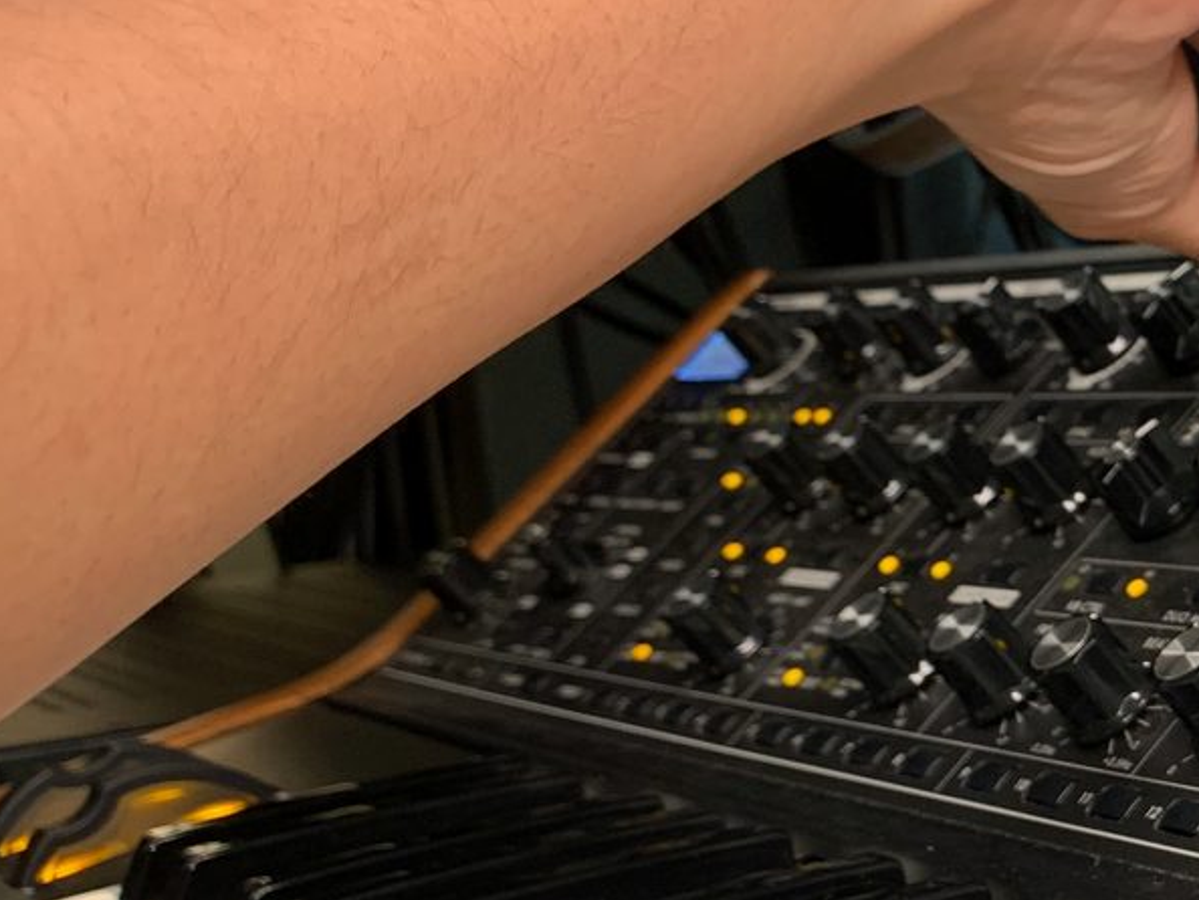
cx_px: 1344
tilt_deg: -9.5
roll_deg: +4.8
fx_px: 2426
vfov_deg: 20.9
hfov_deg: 25.6
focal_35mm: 70
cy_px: 626
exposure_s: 1/77
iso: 100
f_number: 1.8
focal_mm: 4.25
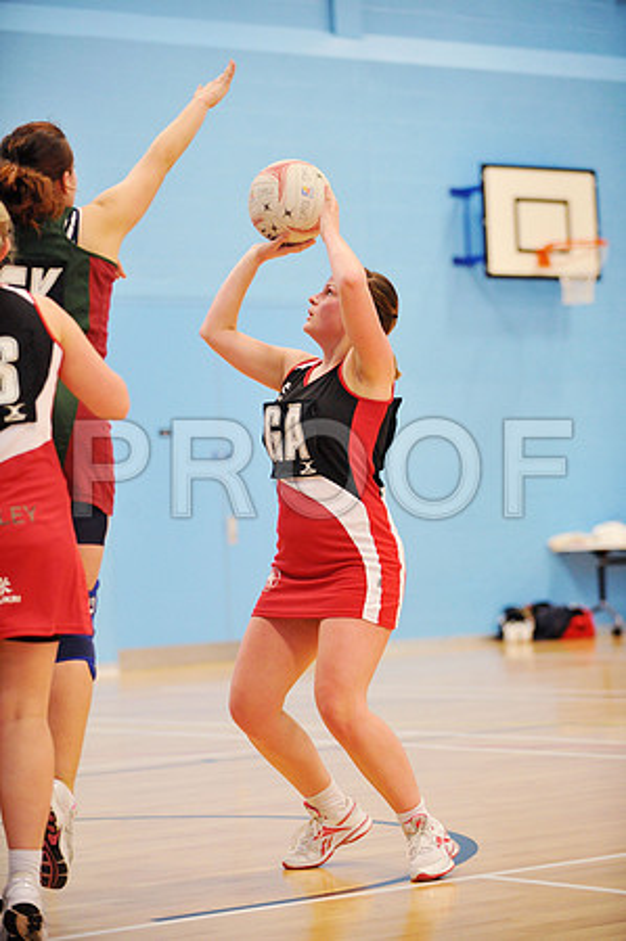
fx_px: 2666
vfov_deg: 20.0
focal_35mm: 102
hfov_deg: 13.4
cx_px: 313
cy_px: 470
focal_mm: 102
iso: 5000
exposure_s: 1/400
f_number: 2.8
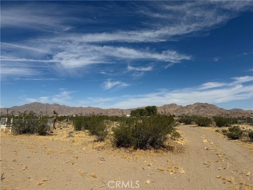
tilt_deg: +4.9
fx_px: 175
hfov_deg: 71.6
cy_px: 95
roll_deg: -0.3
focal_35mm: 24
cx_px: 126
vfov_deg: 56.8
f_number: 1.78
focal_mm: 6.76
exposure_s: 1/9091
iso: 80
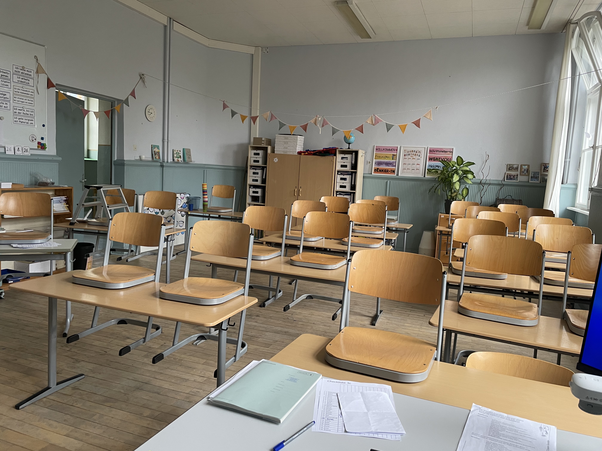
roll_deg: -2.8
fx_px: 452
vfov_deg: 53.1
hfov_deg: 67.3
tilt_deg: -6.1
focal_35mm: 26
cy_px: 226
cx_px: 301
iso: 125
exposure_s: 1/60
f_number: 1.6
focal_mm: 4.2
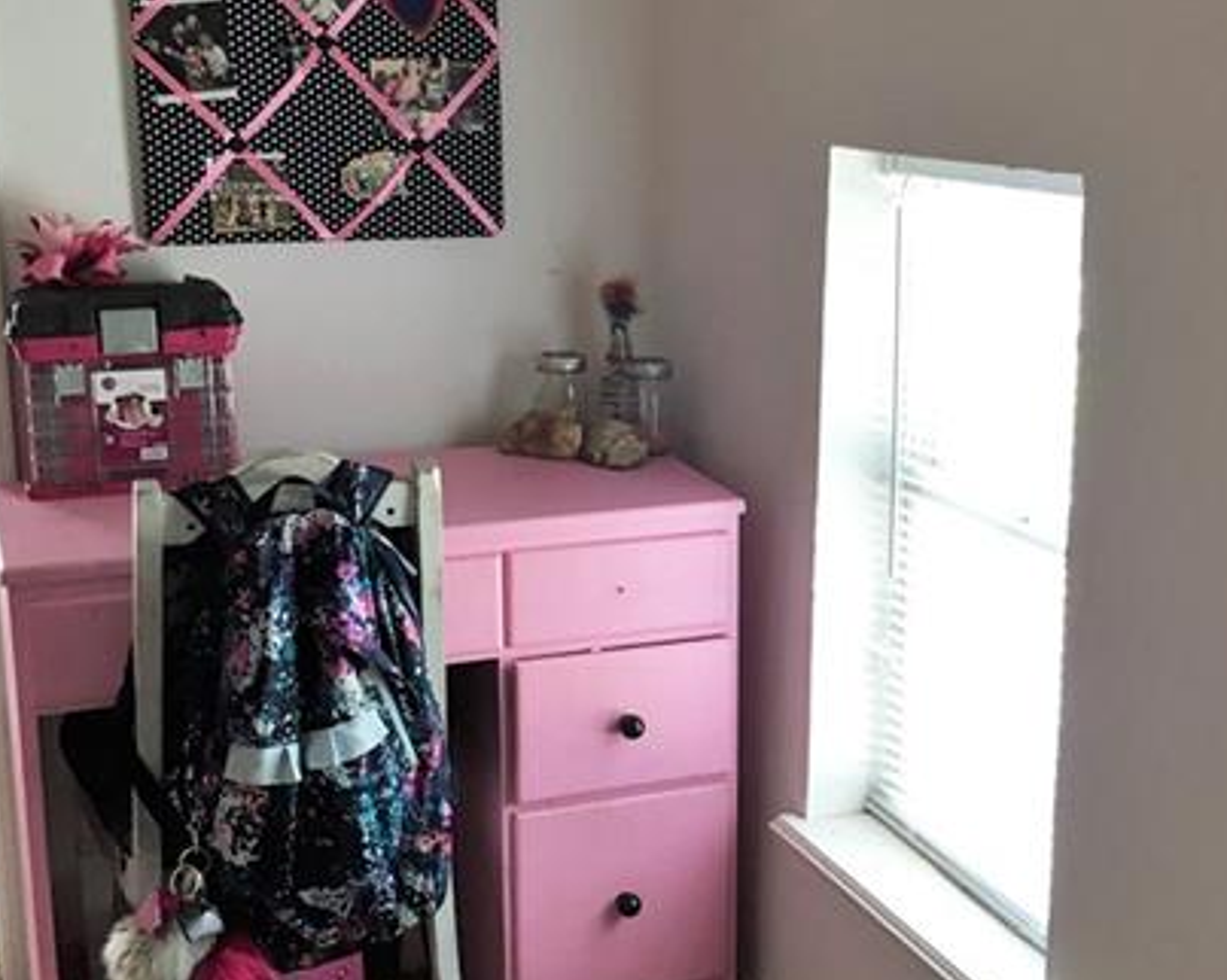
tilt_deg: -12.0
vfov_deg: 28.1
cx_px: 834
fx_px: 1960
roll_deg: -1.1
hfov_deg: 34.4
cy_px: 481
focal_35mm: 54
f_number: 2.2
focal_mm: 4.15
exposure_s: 1/30
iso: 50
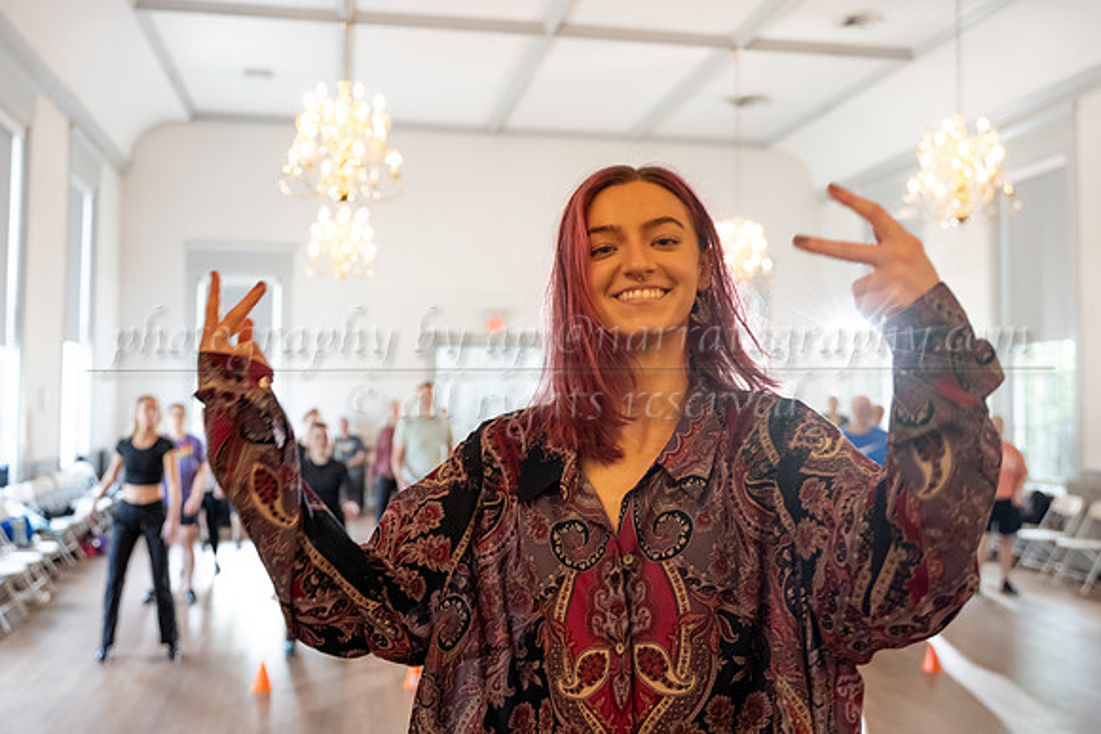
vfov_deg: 35.2
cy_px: 333
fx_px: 1157
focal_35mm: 38
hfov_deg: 50.9
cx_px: 571
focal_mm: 28
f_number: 2.8
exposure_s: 1/250
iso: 1600
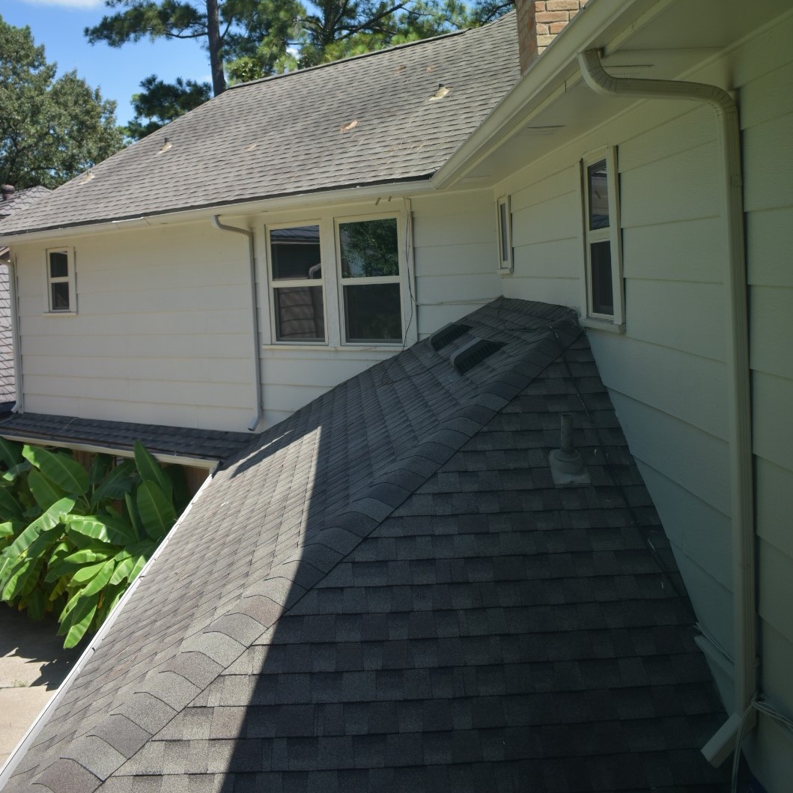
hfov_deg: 42.8
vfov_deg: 42.4
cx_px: 392
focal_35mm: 39
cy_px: 276
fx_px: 1011
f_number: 3.8
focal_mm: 20
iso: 160
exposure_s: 1/500
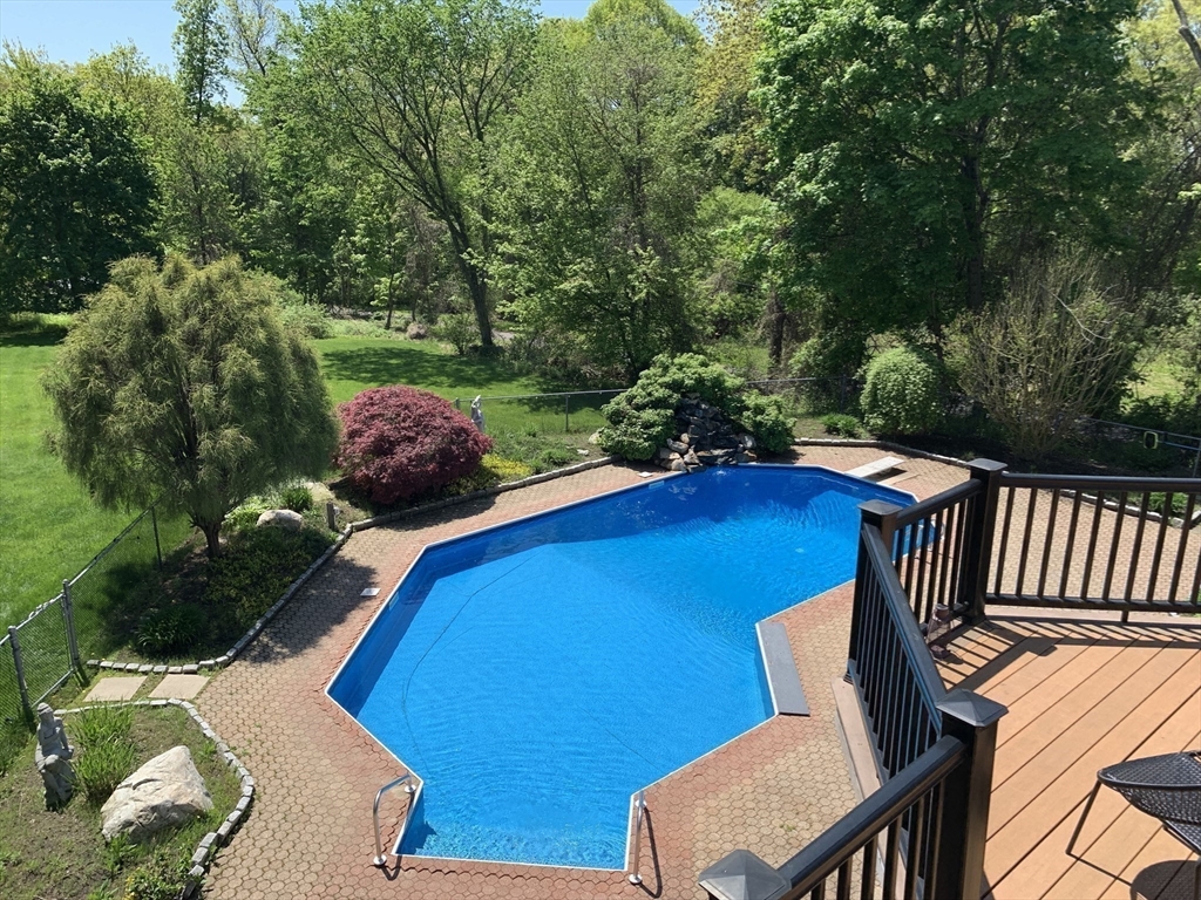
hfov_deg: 67.3
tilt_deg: -18.5
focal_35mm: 26
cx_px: 600
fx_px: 902
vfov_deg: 53.1
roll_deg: -1.6
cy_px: 450
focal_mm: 4.25
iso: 25
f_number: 1.8
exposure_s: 1/1406
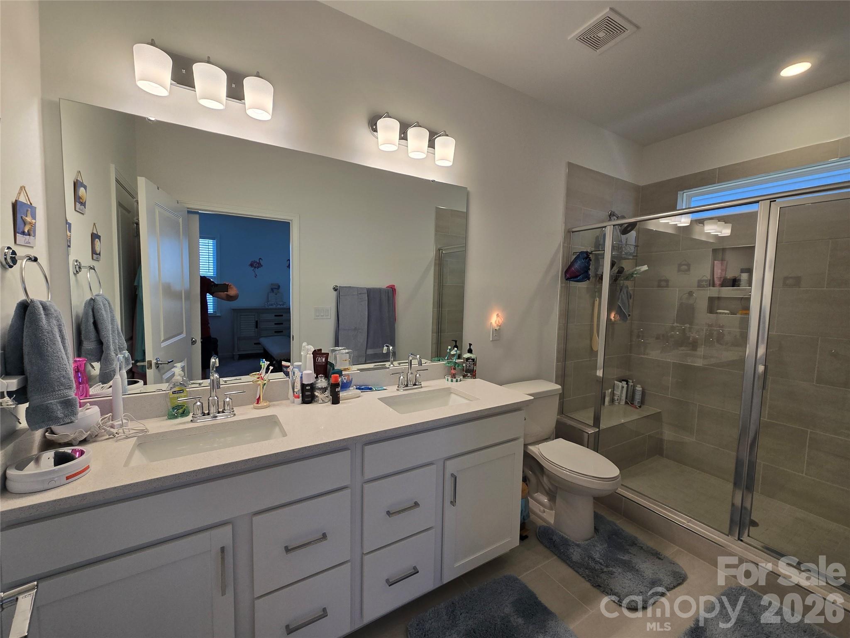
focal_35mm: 13
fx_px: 319
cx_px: 425
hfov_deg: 106.2
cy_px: 319
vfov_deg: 89.9
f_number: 2.2
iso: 50
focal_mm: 2.2
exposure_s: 1/120
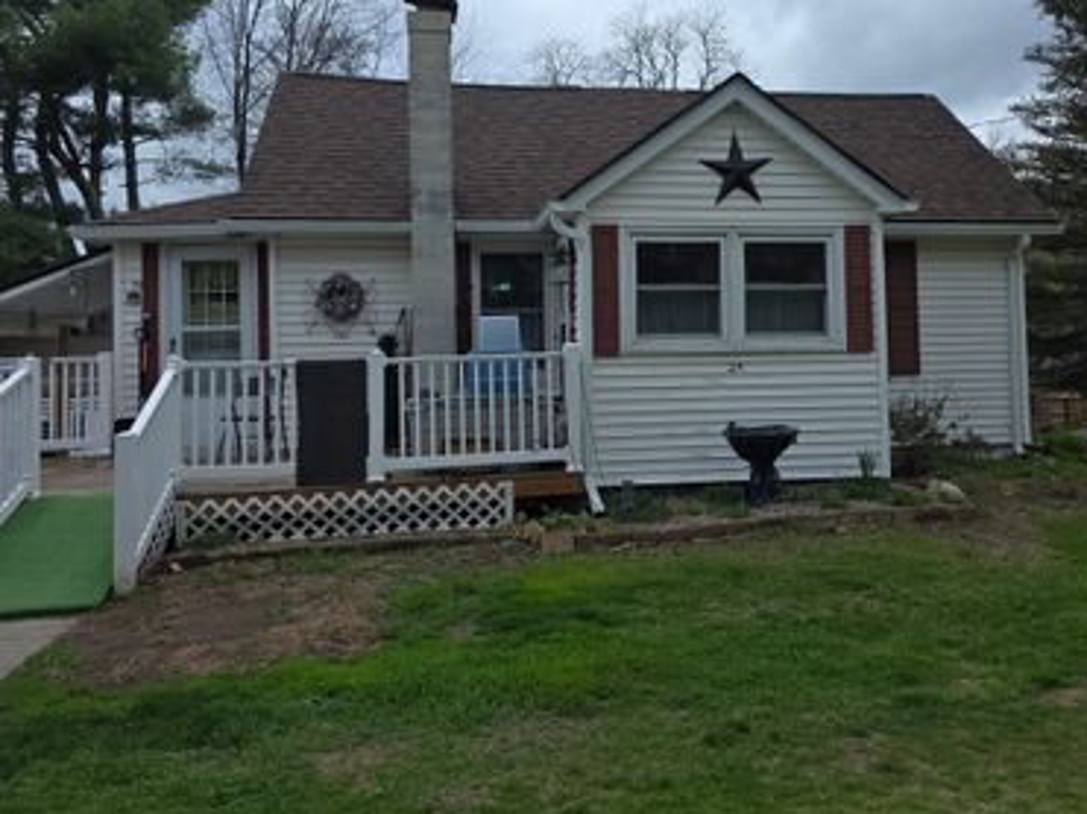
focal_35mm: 31
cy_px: 291
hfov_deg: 58.0
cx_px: 639
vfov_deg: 44.9
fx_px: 973
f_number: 1.7
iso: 12
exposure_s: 1/431
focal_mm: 6.3
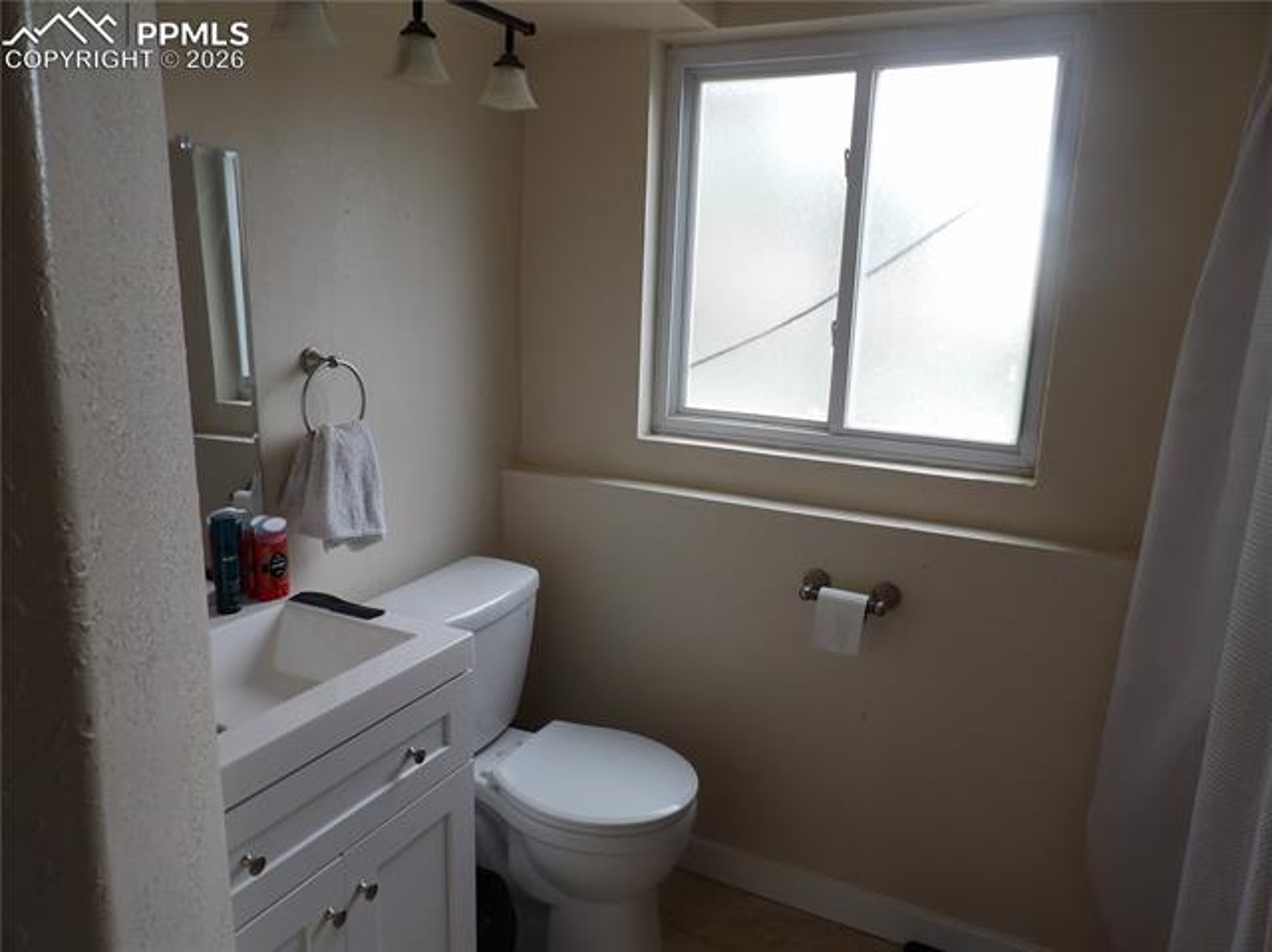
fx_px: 881
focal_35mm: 24
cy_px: 476
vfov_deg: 56.8
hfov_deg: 71.6
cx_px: 636
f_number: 3.2
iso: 100
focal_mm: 4.3
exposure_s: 1/58
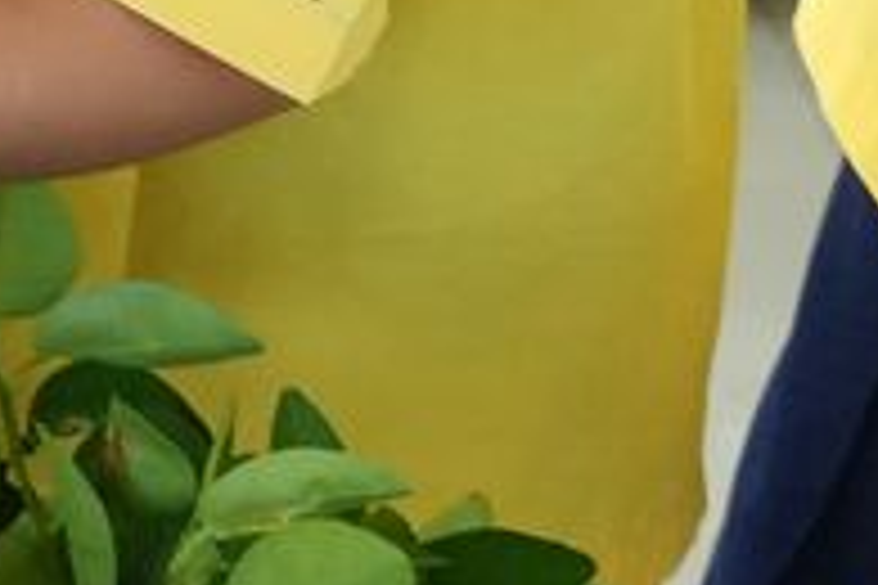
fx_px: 3804
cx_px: -1358
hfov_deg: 10.8
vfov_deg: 8.1
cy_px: -855
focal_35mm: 156
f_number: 5
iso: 2000
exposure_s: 1/200
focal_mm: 18
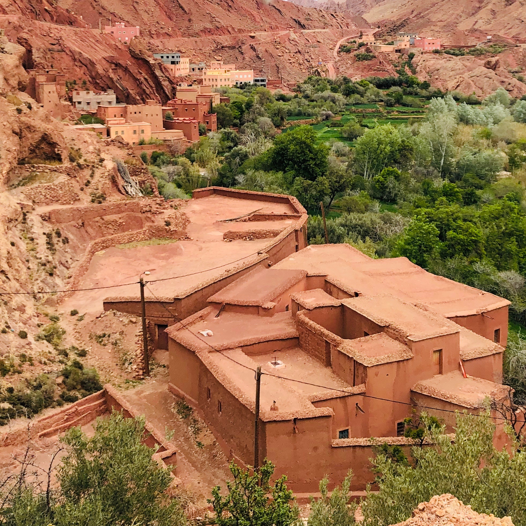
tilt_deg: -6.0
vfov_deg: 32.9
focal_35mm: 51
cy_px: 144
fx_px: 877
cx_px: 317
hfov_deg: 33.3
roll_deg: +1.7
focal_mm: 4
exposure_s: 1/2000
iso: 20
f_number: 1.8
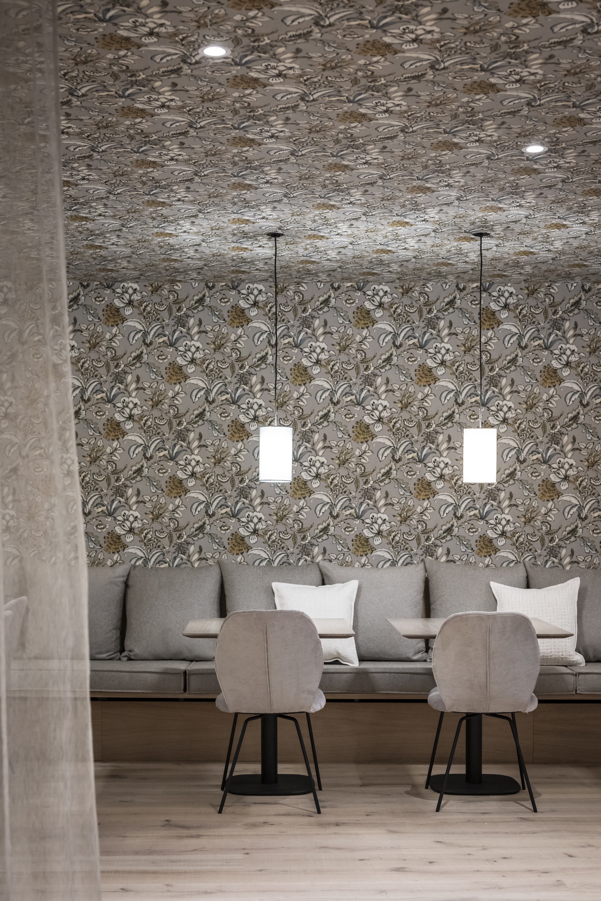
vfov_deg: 39.6
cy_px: 450
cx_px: 300
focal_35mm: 50
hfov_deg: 27.0
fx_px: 1252
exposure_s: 1/80
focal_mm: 50
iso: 1600
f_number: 4
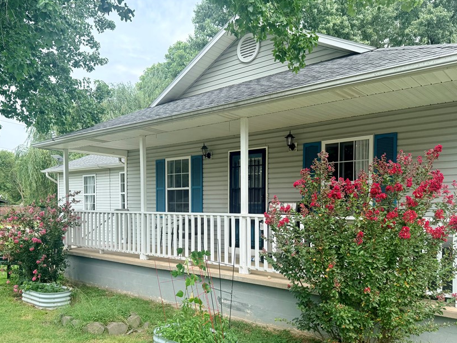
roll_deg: +0.3
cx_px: 220
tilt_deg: -0.5
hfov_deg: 60.0
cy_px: 211
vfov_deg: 46.4
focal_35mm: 30
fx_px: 396
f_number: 1.78
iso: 100
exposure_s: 1/1949
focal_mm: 6.76
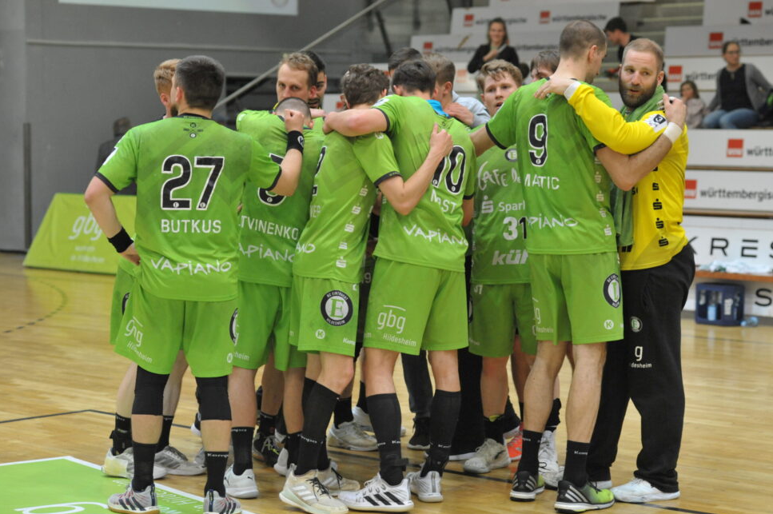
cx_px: 407
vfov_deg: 15.2
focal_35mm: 90
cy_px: 266
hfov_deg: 22.6
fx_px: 1931
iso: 3200
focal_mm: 85
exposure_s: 1/500
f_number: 4
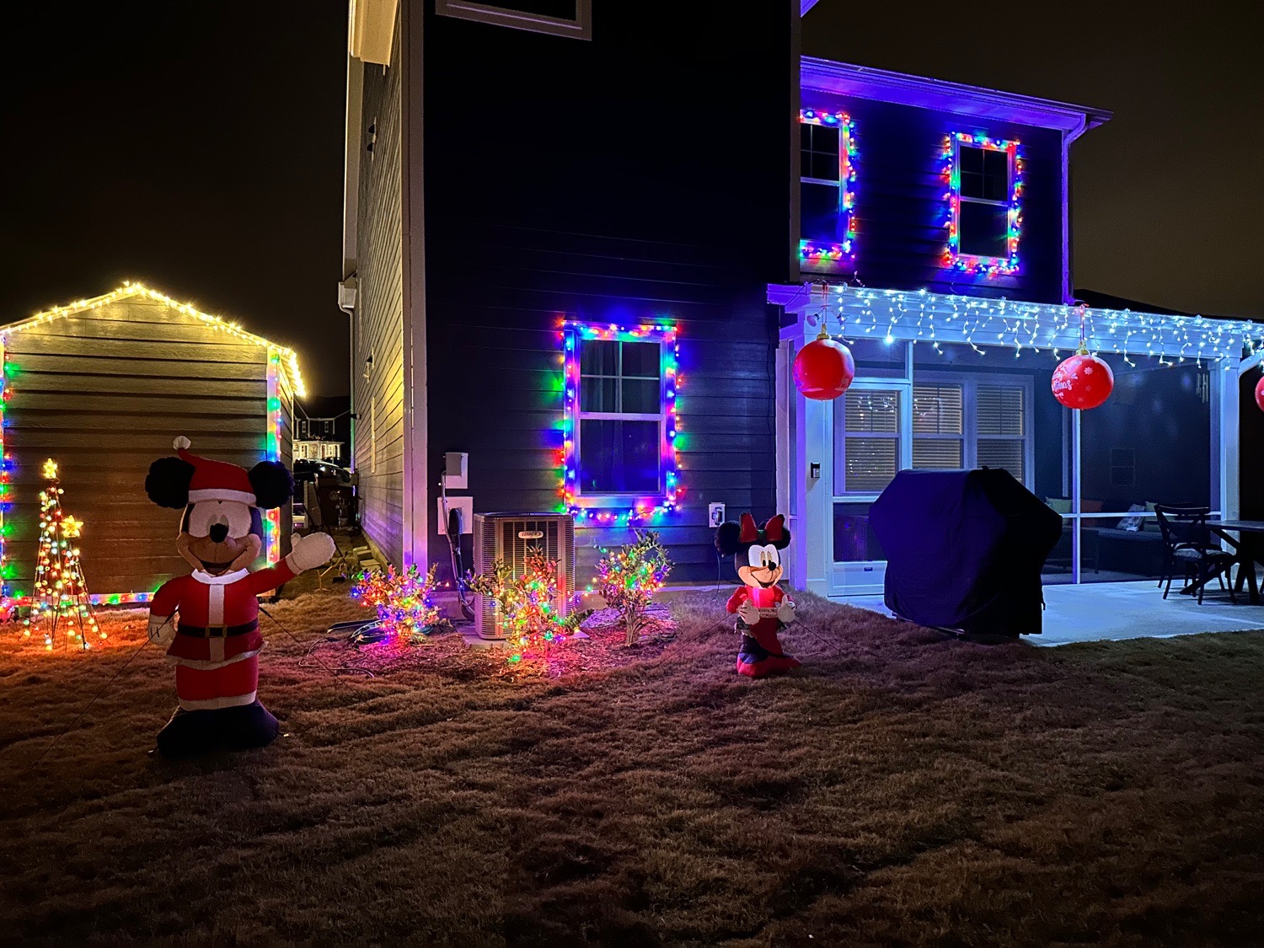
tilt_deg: +1.5
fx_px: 876
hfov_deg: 71.6
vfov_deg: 56.8
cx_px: 632
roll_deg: +0.3
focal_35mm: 24
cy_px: 474
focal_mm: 6.86
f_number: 1.78
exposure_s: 1/15
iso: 2500
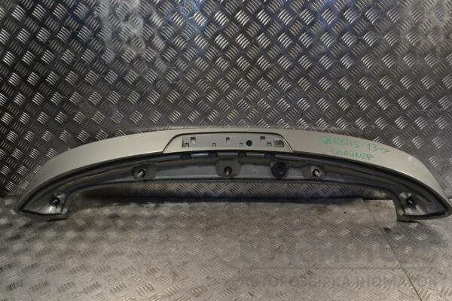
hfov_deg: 67.4
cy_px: 150
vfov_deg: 47.9
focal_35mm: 27
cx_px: 226
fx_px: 339
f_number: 9
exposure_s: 1/320
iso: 3200
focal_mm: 18
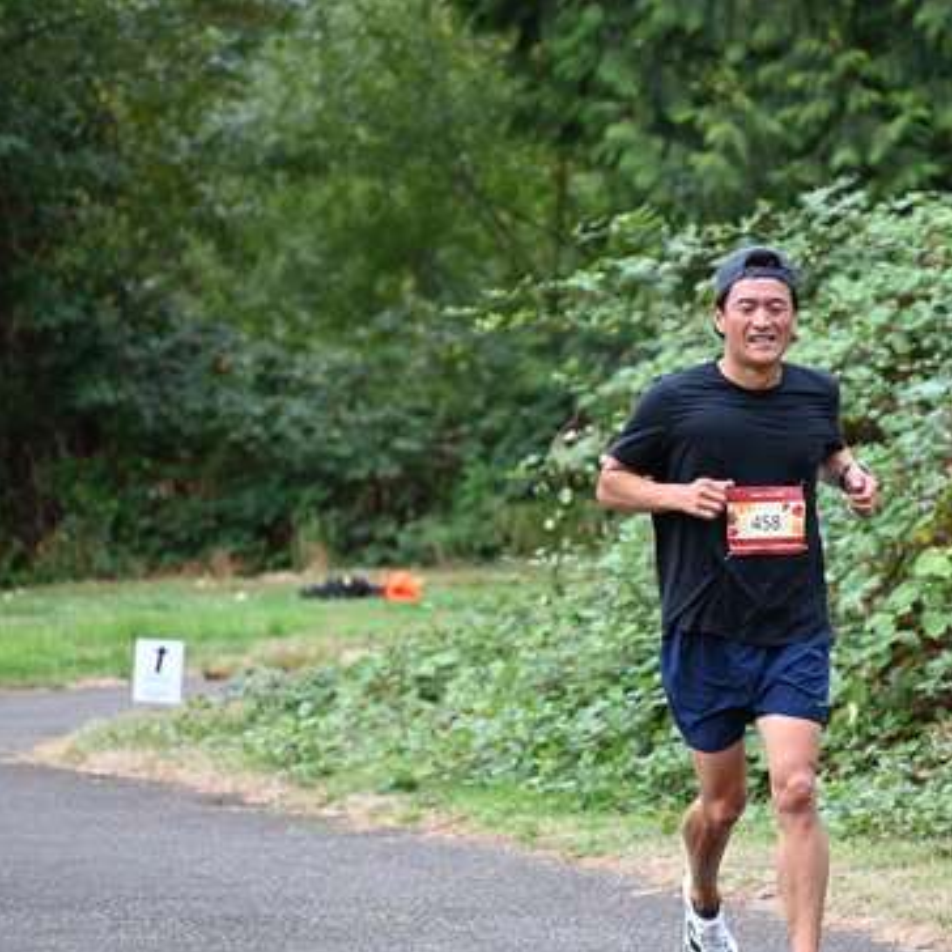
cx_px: 670
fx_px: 7996
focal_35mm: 257
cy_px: 477
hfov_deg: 6.8
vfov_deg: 6.8
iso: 900
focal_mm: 200
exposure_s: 1/250
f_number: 6.3
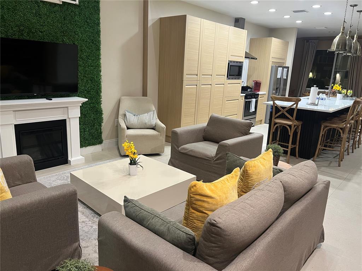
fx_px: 272
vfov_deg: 53.1
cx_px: 181
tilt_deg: -14.5
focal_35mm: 26
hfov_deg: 67.3
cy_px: 136
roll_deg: -2.7
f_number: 1.5
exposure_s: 1/60
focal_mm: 5.7
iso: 200
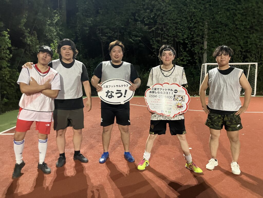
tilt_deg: -4.9
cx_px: 132
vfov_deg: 49.7
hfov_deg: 63.4
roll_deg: -1.5
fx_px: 213
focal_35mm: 28
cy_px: 99
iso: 400
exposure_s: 1/37
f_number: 1.8
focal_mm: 3.99
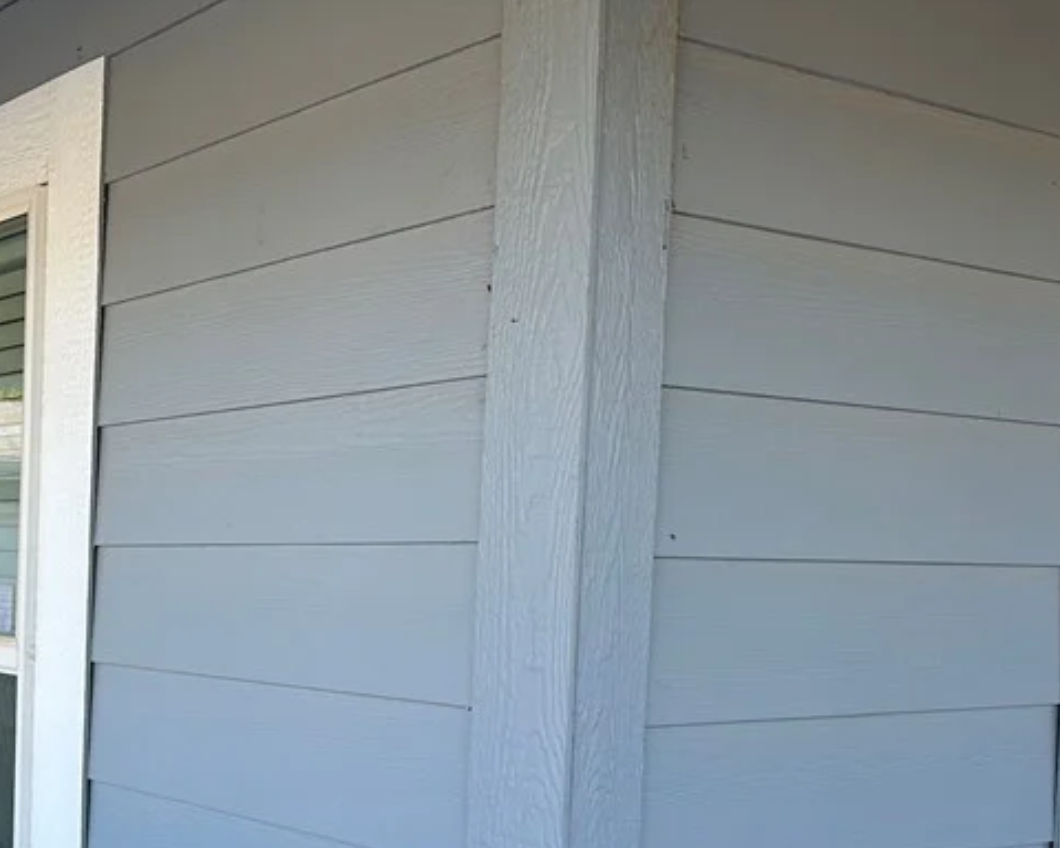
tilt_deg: -2.4
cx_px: 24
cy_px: 629
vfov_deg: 29.8
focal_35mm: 50
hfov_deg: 34.3
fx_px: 1569
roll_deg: -1.4
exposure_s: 1/767
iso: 80
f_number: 1.78
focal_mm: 6.86
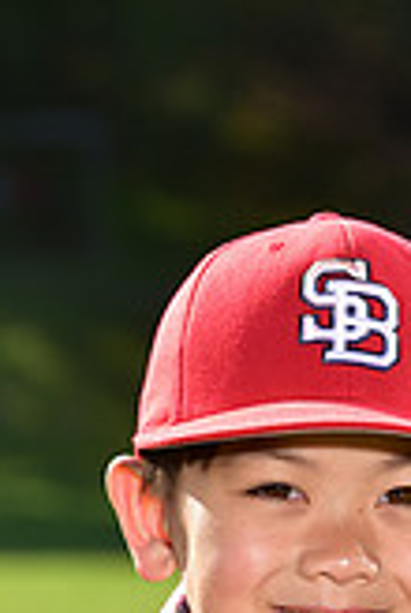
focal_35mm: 424
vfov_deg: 4.8
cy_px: 785
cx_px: 372
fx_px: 7230
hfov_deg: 3.3
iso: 100
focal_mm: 120
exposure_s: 1/250
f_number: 5.6
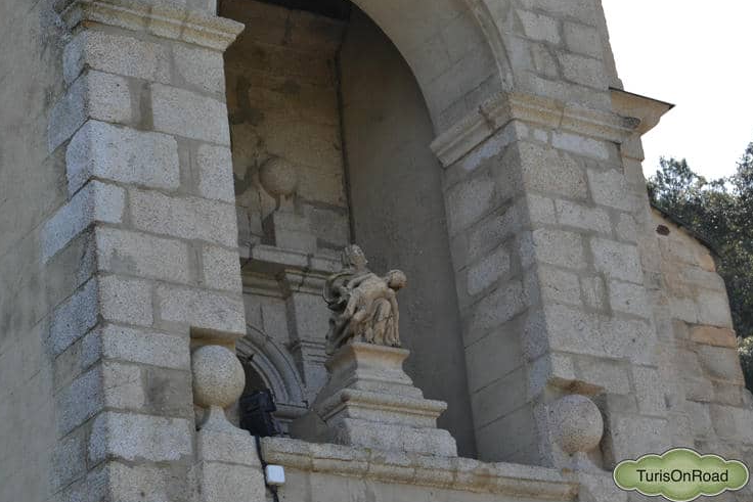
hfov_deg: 21.2
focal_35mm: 96
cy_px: 163
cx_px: 350
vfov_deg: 14.2
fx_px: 2008
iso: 100
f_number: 6.3
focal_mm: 46
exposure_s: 1/160
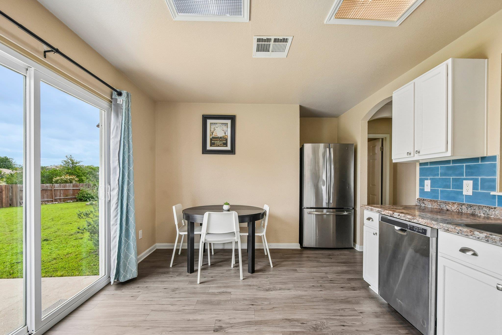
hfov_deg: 100.4
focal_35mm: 15
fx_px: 209
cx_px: 251
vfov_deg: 77.3
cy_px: 168
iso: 400
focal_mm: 10
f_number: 8
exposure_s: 1/100
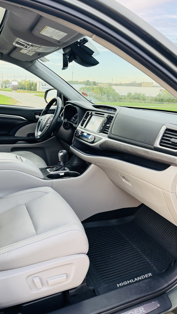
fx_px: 225
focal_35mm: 27
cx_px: 80
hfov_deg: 42.9
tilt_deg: -15.7
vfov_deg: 69.9
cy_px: 155
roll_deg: -1.7
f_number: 1.78
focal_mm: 6.76
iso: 160
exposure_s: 1/121
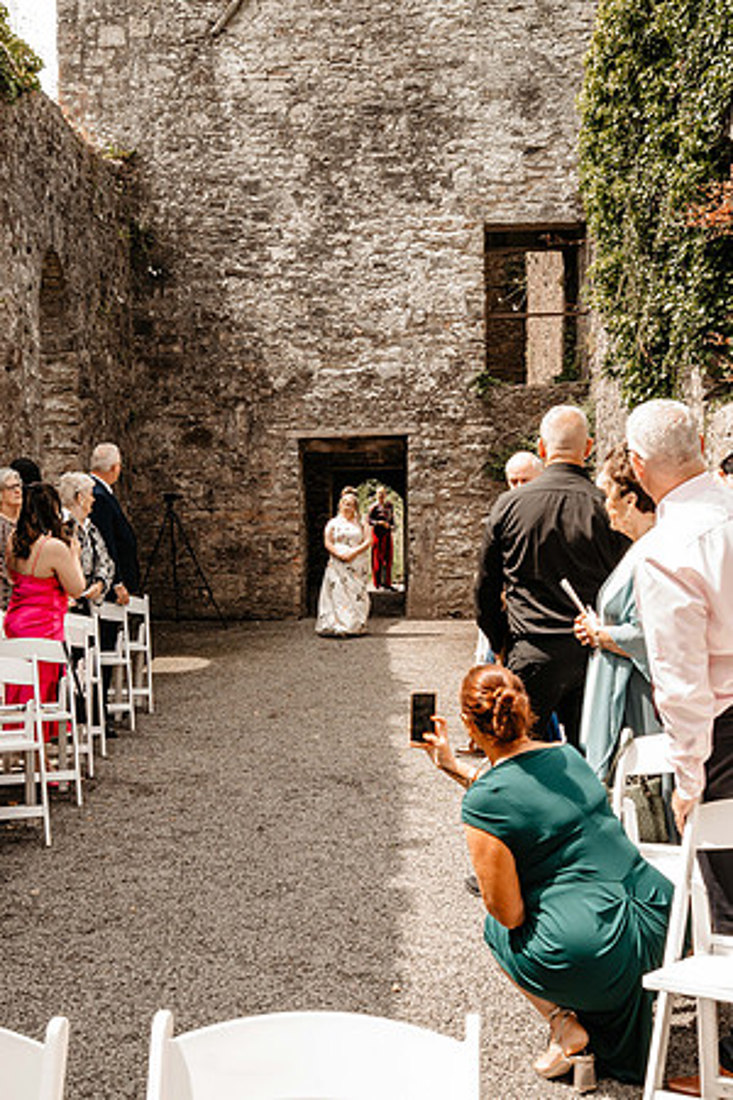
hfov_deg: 26.0
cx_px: 366
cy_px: 550
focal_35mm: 52
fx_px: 1588
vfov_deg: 38.2
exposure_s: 1/320
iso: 800
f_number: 8
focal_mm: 35
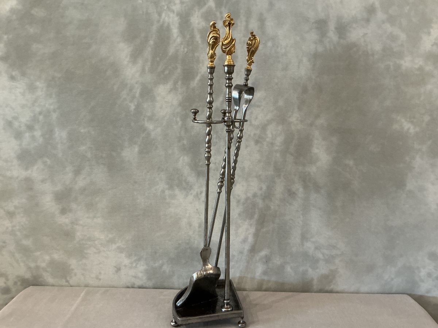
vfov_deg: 49.7
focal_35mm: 28
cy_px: 164
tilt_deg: -10.1
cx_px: 219
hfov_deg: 63.4
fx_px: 354
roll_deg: -0.1
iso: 250
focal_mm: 3
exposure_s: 1/50
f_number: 1.8
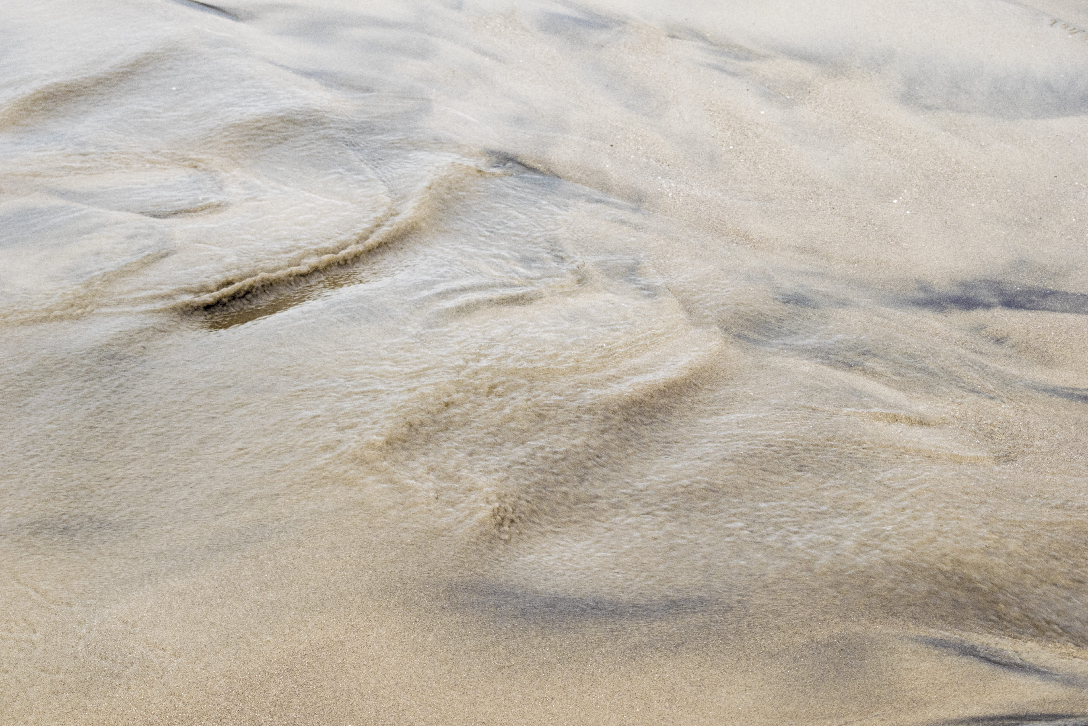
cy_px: 363
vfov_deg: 16.6
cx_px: 544
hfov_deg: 24.6
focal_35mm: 82
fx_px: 2493
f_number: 8
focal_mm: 55
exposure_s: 1/160
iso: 400
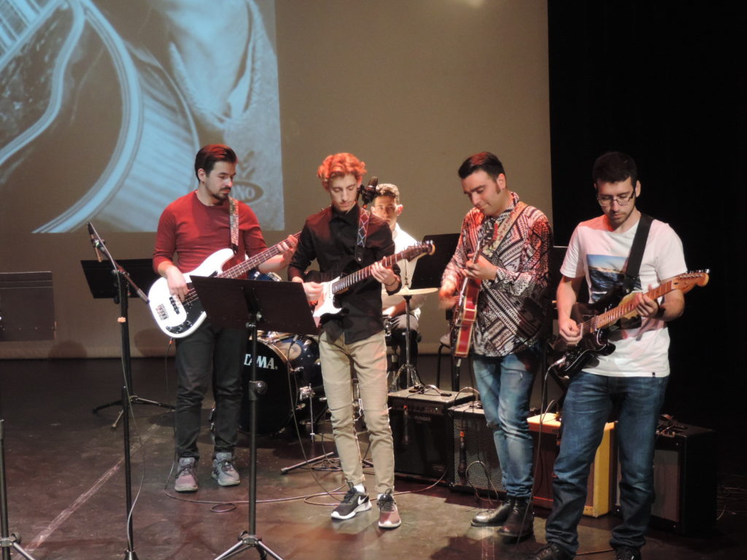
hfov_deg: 26.0
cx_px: 374
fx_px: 1618
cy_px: 280
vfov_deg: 19.6
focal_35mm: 75
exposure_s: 1/13
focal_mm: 13.3
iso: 800
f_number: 3.9
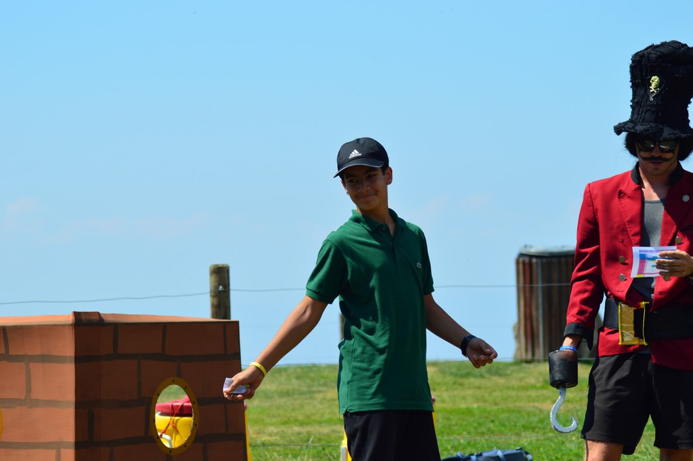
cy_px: 230
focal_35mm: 180
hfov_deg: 11.4
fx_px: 3462
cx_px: 346
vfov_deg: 7.6
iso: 200
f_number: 5.6
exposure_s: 1/1000
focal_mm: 120
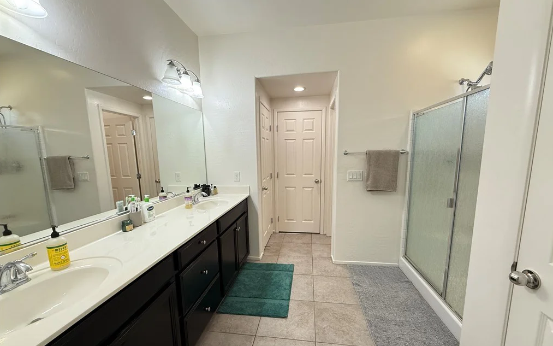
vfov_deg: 74.6
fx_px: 226
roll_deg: +0.9
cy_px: 187
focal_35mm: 15
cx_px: 277
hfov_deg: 101.5
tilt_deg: -9.0
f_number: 2.2
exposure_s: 1/120
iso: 200
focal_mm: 2.22
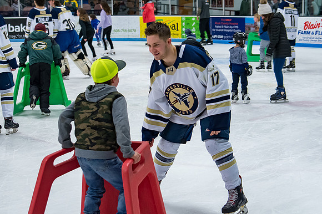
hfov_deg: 23.2
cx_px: 156
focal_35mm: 88
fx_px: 786
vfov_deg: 15.5
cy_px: 96
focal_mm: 42
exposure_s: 1/320
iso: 800
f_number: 4
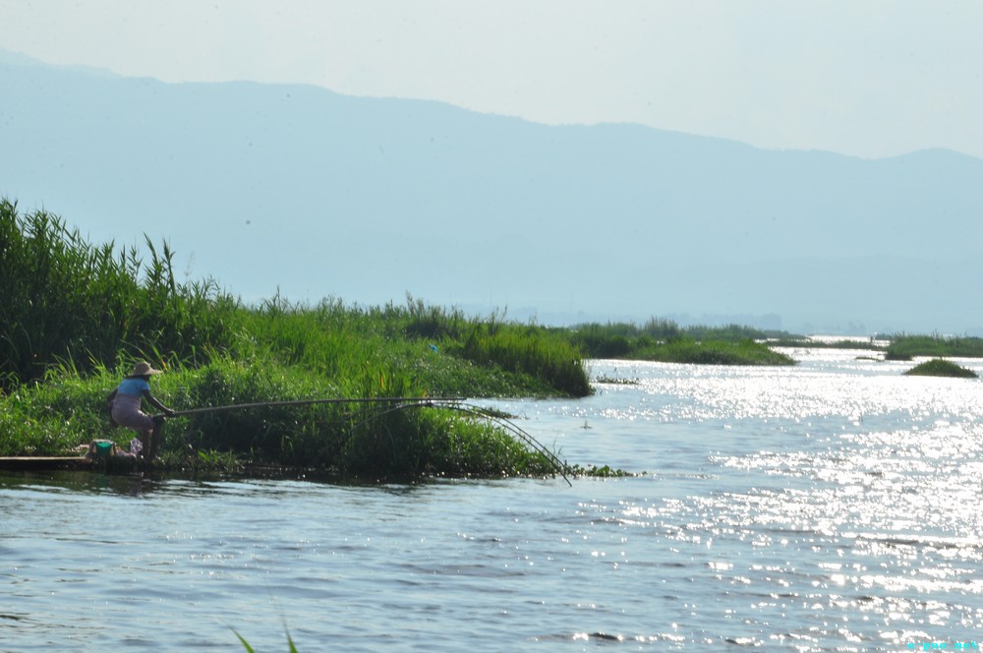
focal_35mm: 158
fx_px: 4295
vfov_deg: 8.7
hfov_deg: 13.1
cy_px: 326
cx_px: 492
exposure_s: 1/80
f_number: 25
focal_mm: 105
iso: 250
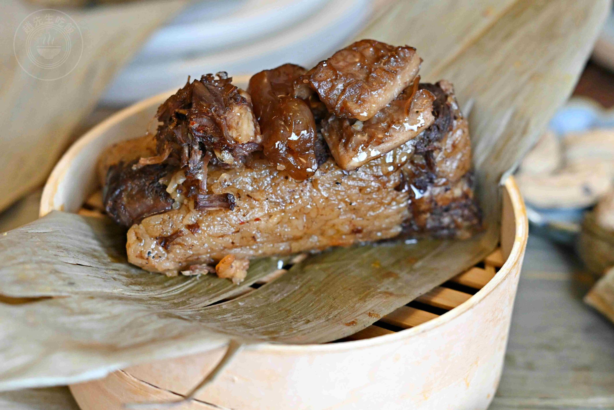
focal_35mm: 75
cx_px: 307
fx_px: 1279
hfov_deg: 27.0
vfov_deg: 18.2
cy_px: 205
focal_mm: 50
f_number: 3.2
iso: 2800
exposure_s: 1/320
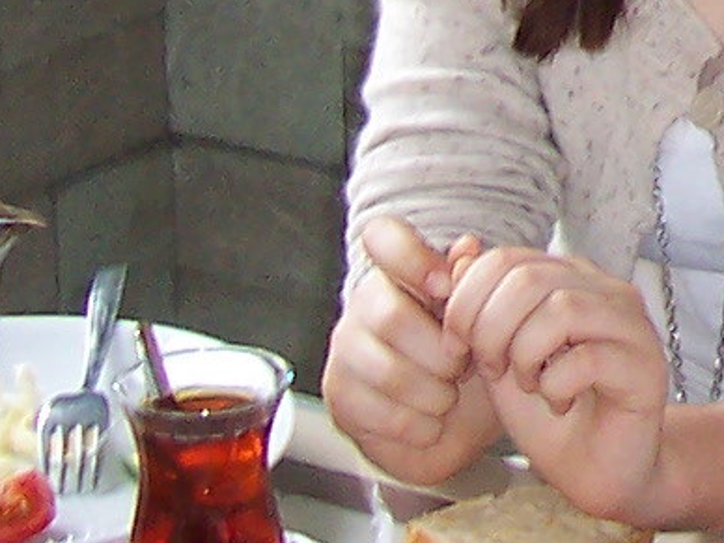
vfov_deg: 7.4
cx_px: 1413
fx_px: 4058
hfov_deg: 9.6
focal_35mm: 194
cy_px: -543
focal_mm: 5.6
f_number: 2.8
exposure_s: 1/60
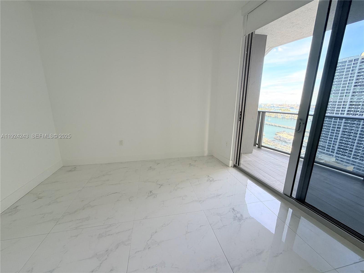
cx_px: 182
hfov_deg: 102.1
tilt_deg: -13.8
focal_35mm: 14
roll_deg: +0.6
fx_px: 147
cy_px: 136
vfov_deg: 85.7
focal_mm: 2.22
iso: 80
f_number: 2.2
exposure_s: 1/121
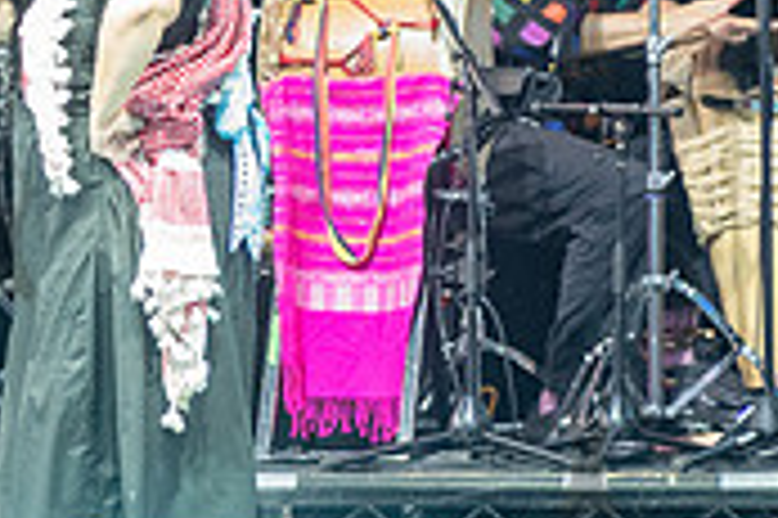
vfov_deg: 1.8
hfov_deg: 2.7
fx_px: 16452
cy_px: 111
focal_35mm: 762
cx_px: -20
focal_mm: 200
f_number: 4
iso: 2000
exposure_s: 1/250
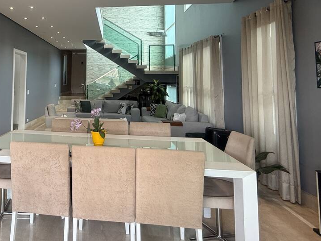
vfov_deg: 48.0
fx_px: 260
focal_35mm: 28
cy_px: 62
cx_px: 72
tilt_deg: +5.2
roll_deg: -0.8
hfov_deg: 59.3
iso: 100
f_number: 2.2
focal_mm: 2.22
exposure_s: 1/99
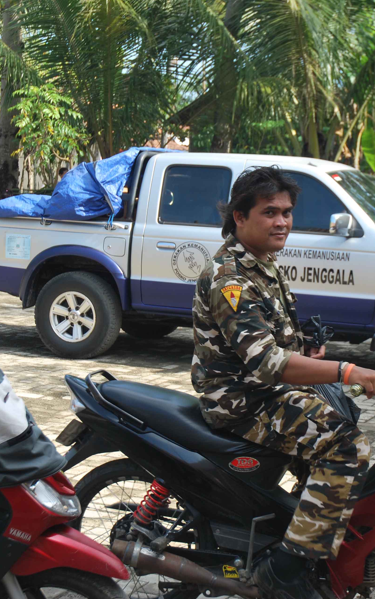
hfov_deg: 18.1
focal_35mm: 72
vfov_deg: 28.7
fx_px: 1174
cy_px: 303
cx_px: 212
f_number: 5.6
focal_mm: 31
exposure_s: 1/125
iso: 100
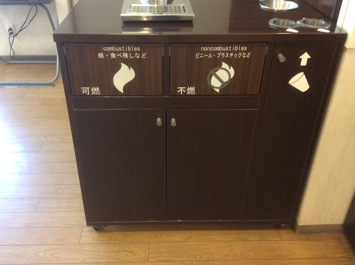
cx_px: 169
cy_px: 124
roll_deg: -1.7
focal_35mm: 35
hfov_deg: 52.7
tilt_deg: -31.2
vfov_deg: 40.6
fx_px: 358
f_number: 2.4
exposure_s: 1/24
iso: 125
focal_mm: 3.3
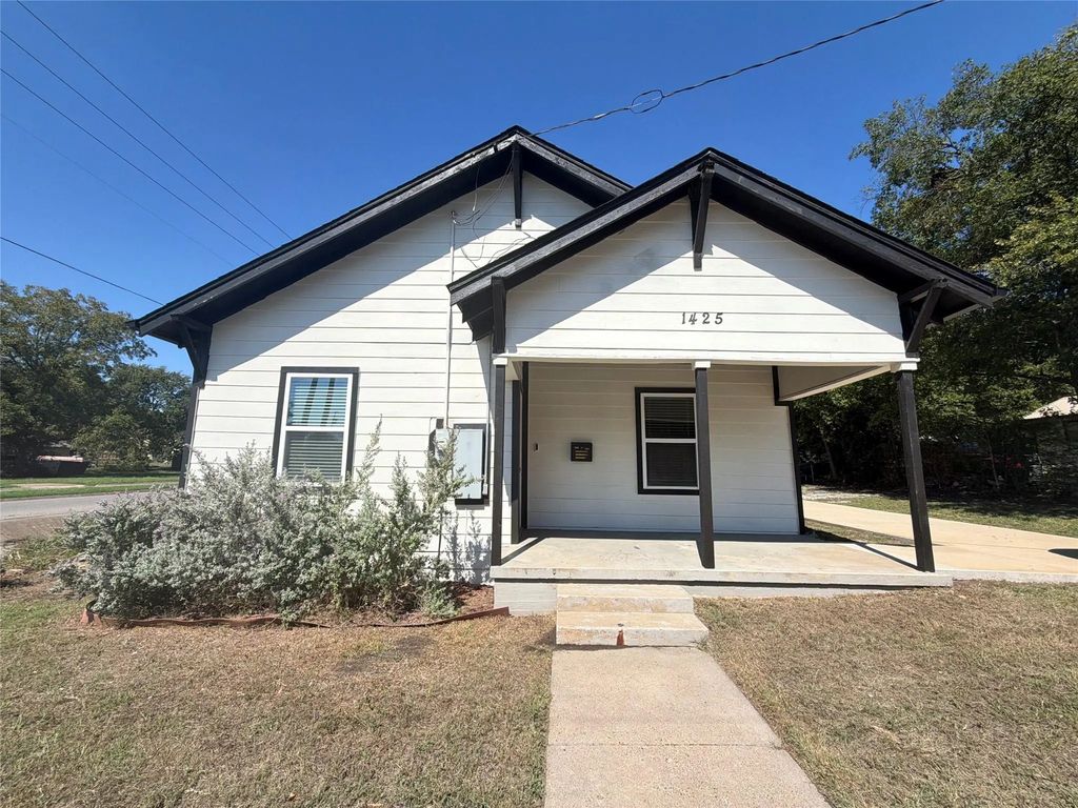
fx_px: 436
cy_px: 404
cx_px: 539
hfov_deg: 102.1
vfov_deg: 85.7
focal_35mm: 14
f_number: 2.2
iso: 25
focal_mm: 2.22
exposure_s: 1/770
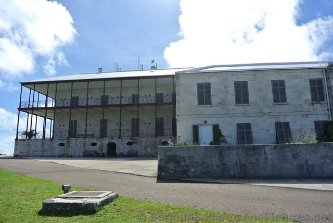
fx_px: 250
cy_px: 112
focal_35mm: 27
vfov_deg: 48.0
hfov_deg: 67.3
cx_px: 166
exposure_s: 1/1000
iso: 100
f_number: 5
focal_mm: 10
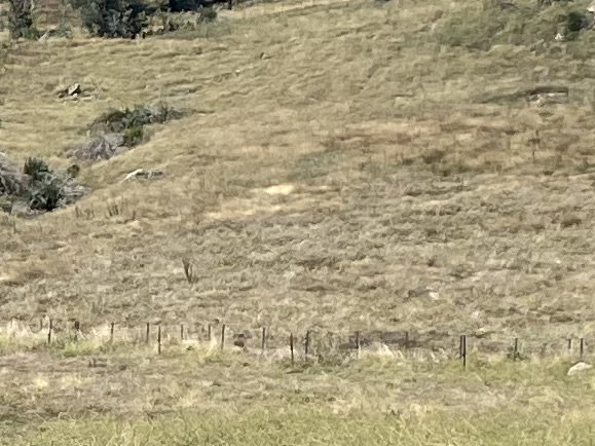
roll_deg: +0.0
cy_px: 733
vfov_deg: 8.0
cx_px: -1061
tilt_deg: +1.3
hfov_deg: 9.2
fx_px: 3110
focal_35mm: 181
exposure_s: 1/2358
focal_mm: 4.25
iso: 32
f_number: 1.8
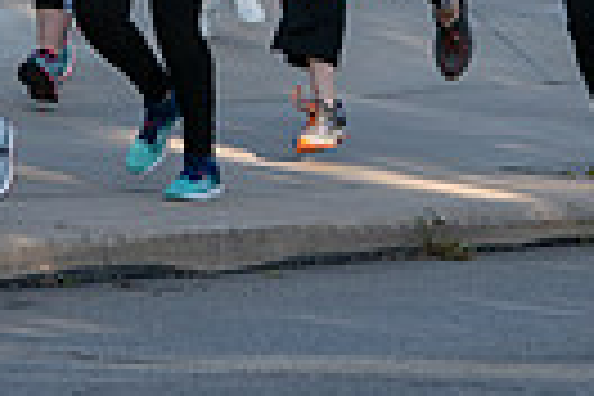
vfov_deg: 2.1
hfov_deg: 3.1
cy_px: -308
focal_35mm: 661
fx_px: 10906
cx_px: 108
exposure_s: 1/640
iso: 200
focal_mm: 150
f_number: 5.6
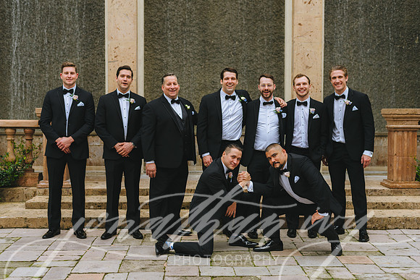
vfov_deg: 26.9
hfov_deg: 39.4
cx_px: 210
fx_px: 586
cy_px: 140
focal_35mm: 50
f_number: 2.8
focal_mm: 50
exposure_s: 1/2000
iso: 400
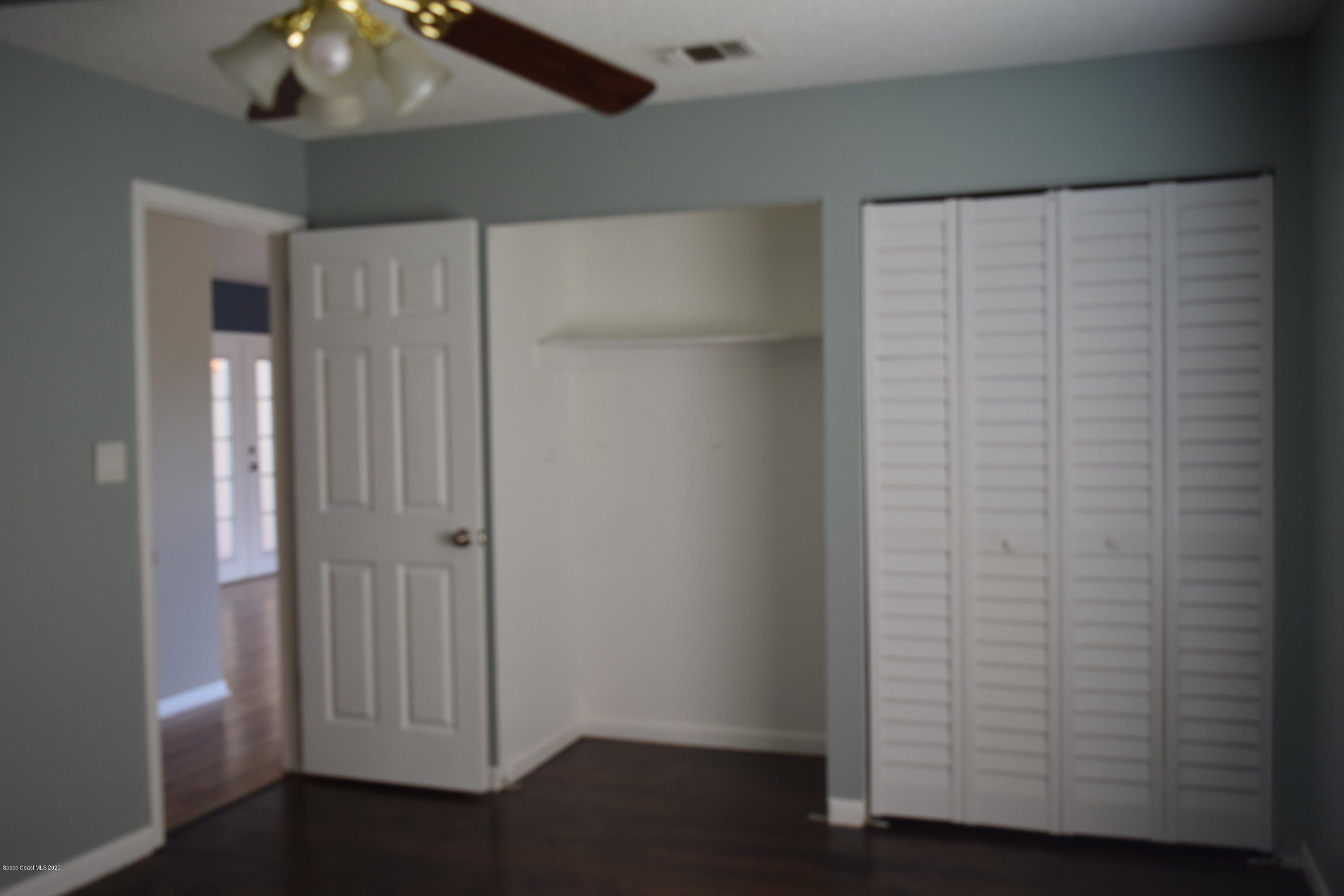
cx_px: 672
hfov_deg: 57.2
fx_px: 1232
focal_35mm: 33
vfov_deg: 40.0
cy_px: 448
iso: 400
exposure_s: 1/80
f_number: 4.5
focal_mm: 22
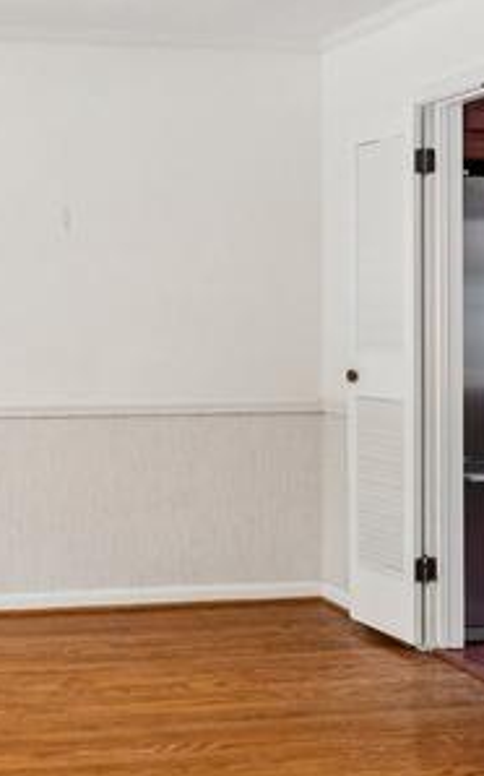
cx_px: -57
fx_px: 1035
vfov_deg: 40.8
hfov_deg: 24.4
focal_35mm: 49
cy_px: 298
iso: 200
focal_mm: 14
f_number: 8
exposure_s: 1/30
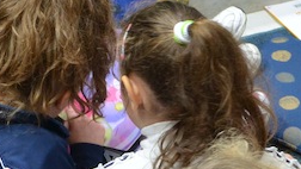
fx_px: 1102
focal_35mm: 138
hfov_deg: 15.5
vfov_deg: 8.8
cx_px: 69
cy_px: 138
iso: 800
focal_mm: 18
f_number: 4
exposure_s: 1/60
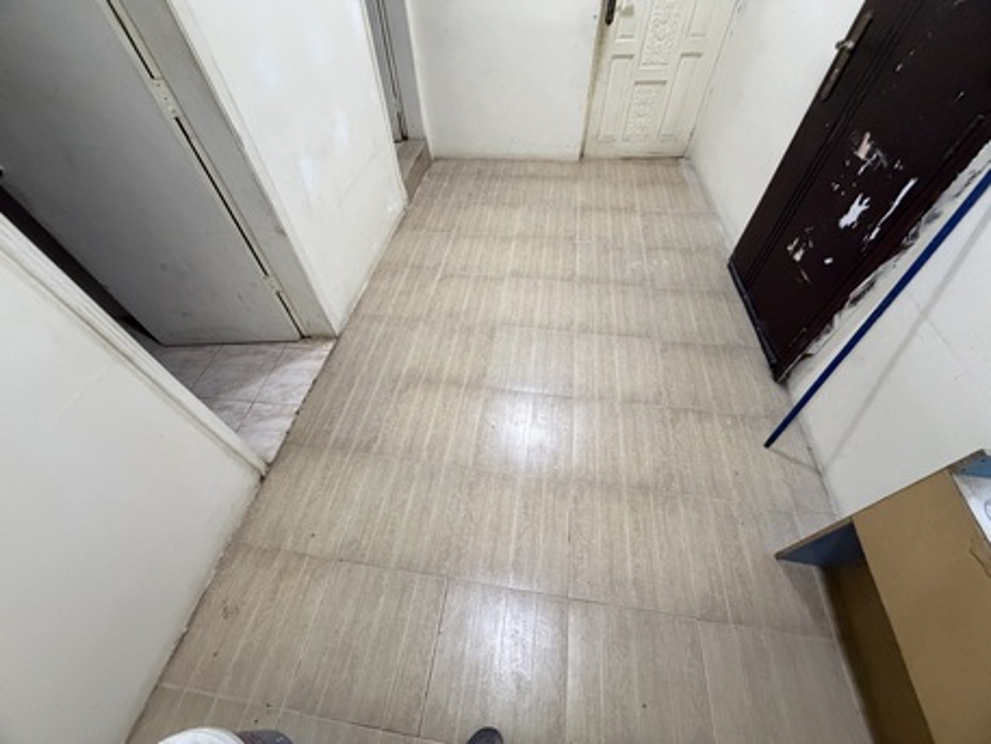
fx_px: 401
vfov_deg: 85.7
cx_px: 496
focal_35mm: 14
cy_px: 372
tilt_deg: -51.8
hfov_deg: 102.0
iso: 640
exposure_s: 1/50
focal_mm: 2.22
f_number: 2.2
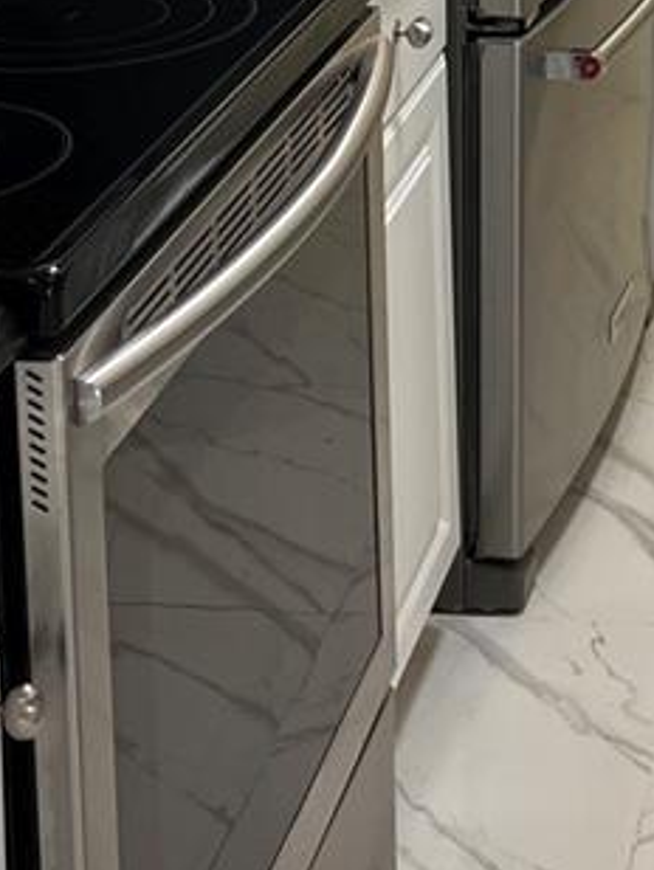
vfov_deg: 17.9
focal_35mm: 101
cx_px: 801
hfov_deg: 14.2
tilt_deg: -9.1
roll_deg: +0.1
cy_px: -315
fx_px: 2543
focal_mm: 5.1
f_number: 1.6
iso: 64
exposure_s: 1/60
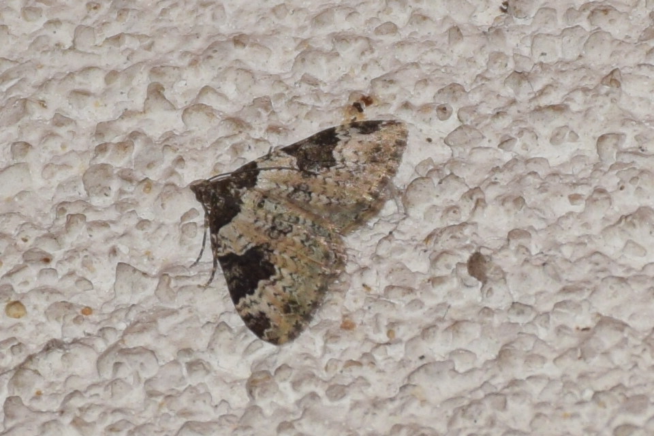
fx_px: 3815
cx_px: 327
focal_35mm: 210
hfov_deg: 9.8
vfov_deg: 6.5
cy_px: 218
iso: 320
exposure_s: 1/60
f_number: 5.6
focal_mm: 140
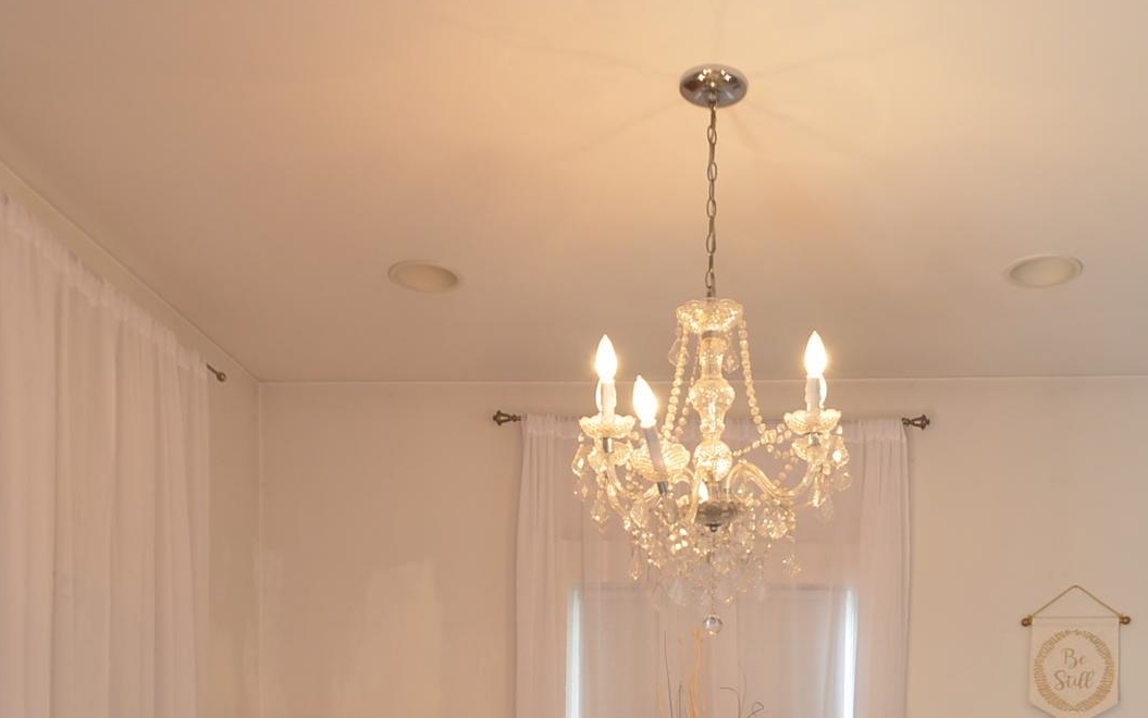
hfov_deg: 49.9
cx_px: 686
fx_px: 1226
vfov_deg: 28.4
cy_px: 866
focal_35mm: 39
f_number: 4
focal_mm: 11
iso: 400
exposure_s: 1/60
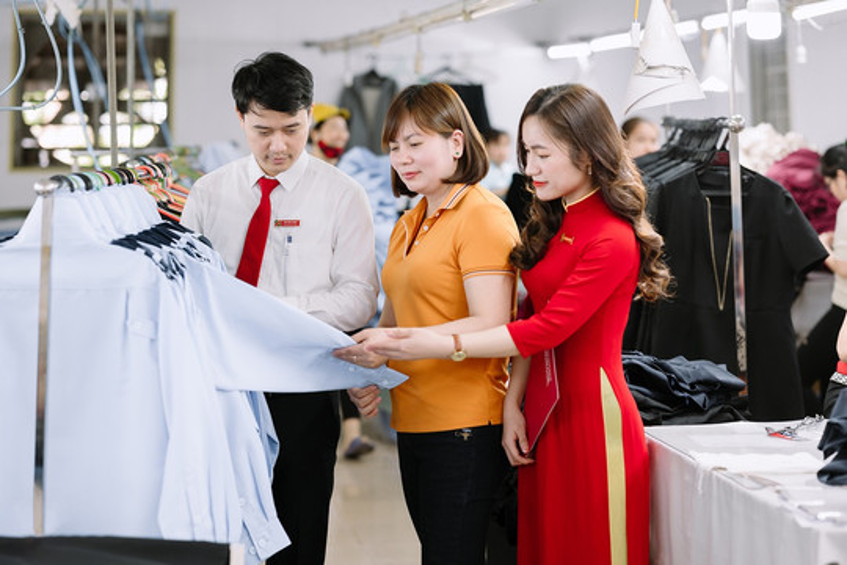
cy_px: 282
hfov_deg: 23.9
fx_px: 2000
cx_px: 424
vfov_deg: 16.1
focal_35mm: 85
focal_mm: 85
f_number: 2.5
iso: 250
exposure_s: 1/125
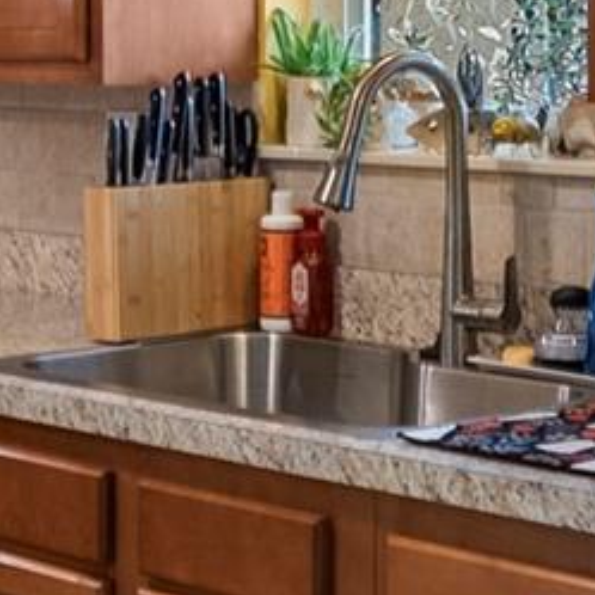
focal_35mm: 112
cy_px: 13
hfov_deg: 15.5
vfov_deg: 15.3
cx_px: 380
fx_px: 2178
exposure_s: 1/8
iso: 100
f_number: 4
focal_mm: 16
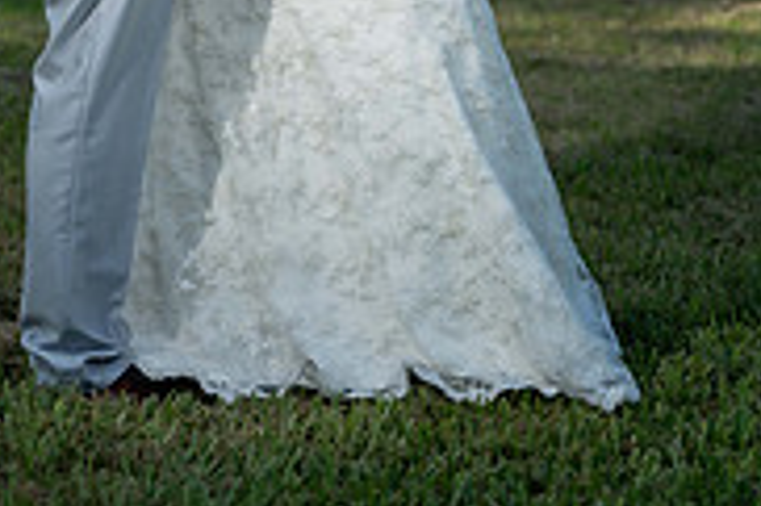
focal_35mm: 136
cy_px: -376
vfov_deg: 9.6
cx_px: 197
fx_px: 2872
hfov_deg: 15.0
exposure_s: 1/2500
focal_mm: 55
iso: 250
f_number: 2.5
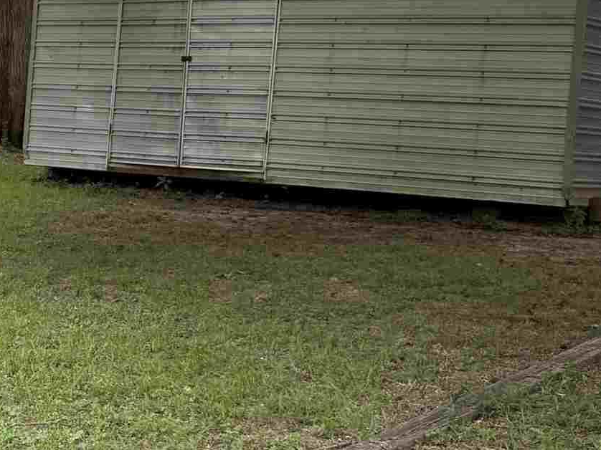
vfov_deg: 16.8
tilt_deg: -5.8
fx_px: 1527
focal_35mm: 88
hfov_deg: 19.6
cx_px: -273
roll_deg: -0.7
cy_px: 199
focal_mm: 6.76
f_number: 1.78
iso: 100
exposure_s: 1/267
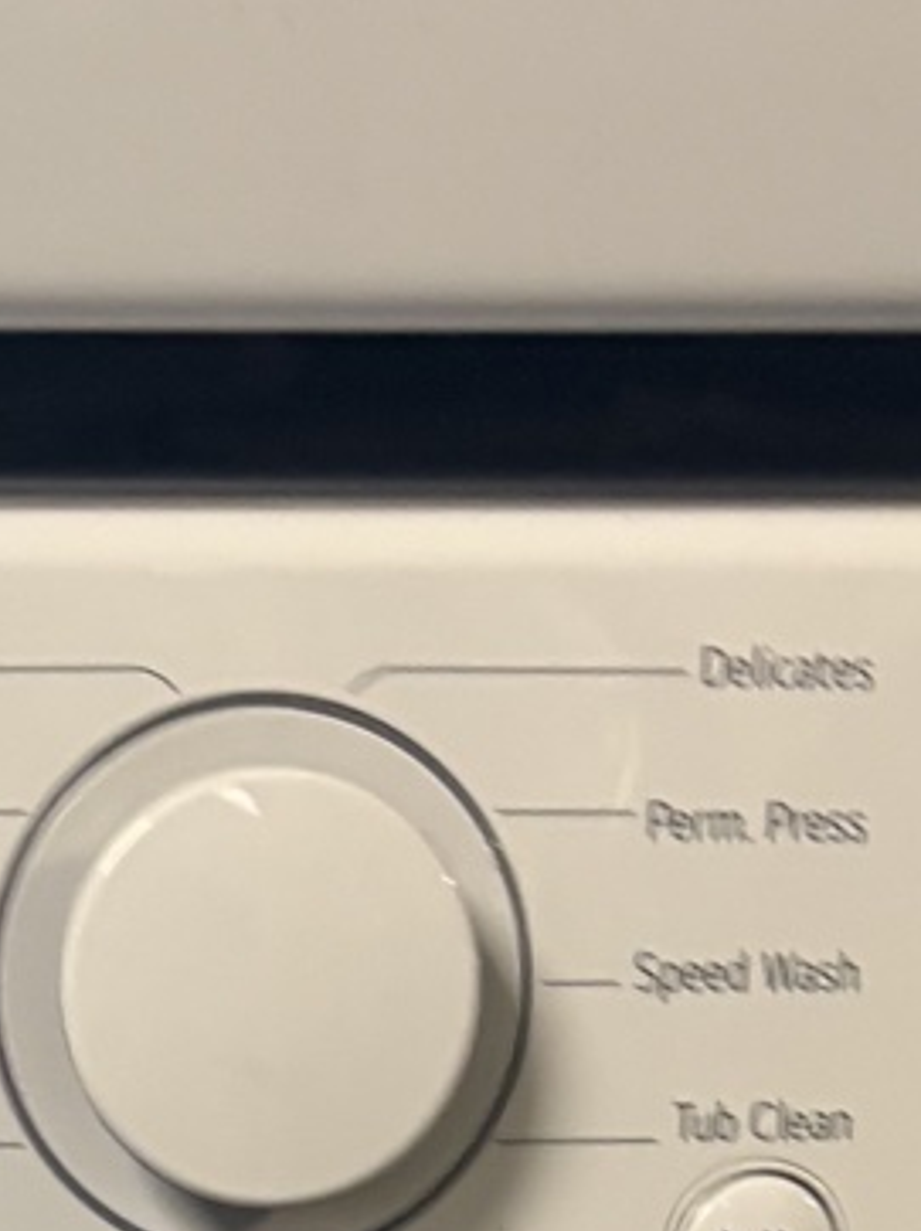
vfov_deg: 15.1
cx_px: 155
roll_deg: +1.0
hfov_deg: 13.0
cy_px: 2210
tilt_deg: -26.1
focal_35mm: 113
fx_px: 4013
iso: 250
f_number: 1.6
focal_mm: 5.96
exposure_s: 1/60
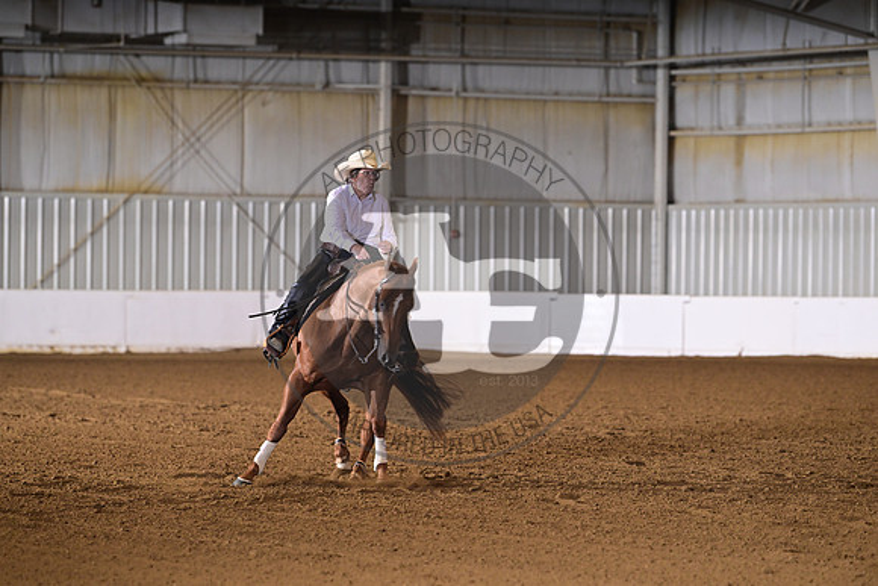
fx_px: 4879
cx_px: 439
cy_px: 293
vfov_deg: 6.9
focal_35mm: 200
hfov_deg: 10.3
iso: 2000
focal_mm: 200
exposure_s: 1/200
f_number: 4.5
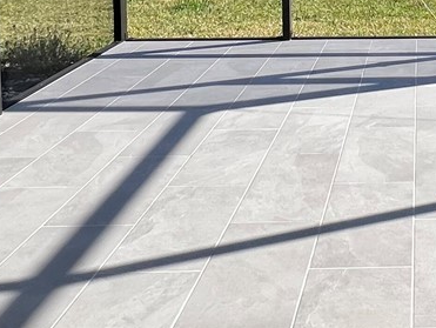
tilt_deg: -4.1
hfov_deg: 31.3
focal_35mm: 56
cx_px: 452
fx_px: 706
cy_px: -81
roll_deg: -0.3
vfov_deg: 23.5
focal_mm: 1.57
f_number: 1.8
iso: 32
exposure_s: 1/615
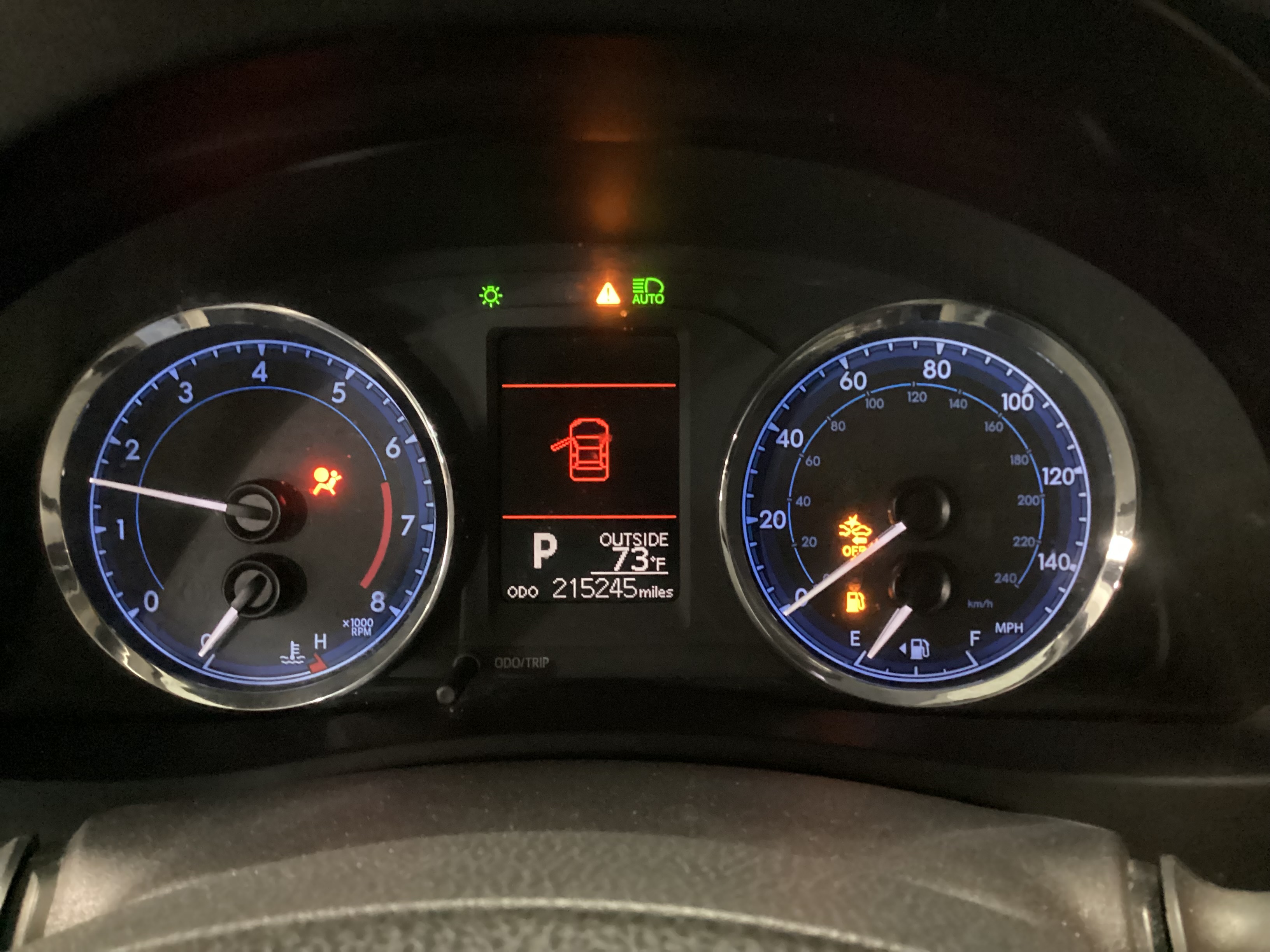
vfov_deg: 45.4
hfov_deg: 58.4
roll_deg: -1.3
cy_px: 476
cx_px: 635
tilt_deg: -25.5
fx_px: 1137
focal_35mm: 31
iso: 800
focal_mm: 3.3
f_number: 2.4
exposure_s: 1/15
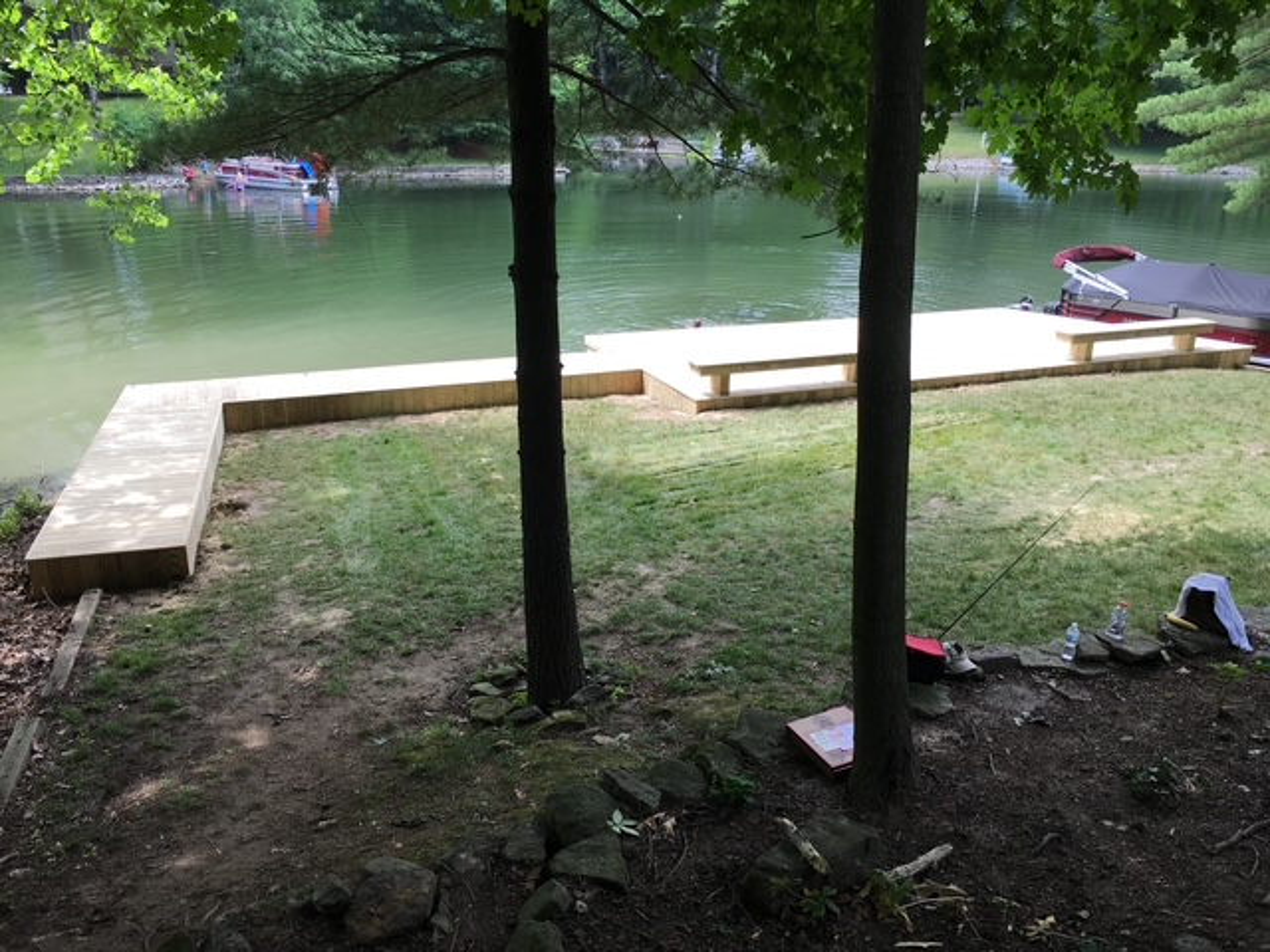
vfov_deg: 48.2
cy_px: 476
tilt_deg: -19.2
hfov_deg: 61.7
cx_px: 635
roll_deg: -0.1
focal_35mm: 29
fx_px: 1064
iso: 25
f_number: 2.2
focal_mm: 4.15
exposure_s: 1/243
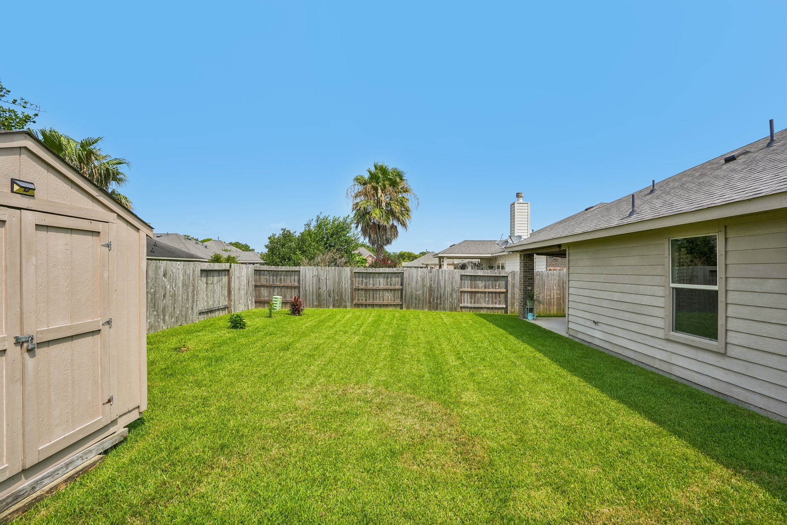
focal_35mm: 16
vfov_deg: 73.7
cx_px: 394
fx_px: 350
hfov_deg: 96.7
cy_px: 262
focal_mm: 16
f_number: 8
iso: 400
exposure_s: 1/1500
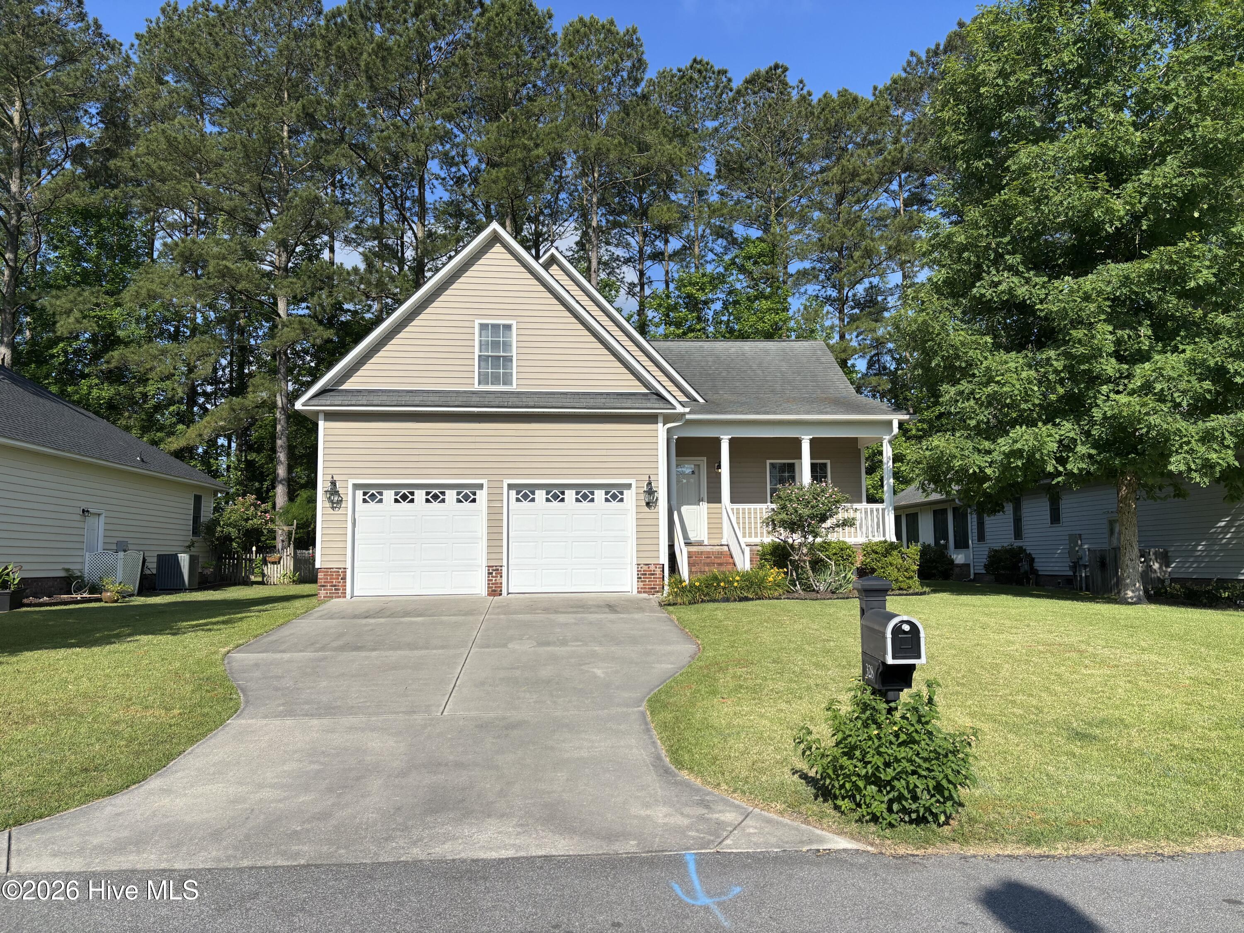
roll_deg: +0.1
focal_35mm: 26
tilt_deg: +5.7
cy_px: 466
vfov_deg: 53.1
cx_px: 622
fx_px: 934
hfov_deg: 67.3
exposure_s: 1/4425
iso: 50
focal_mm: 5.96
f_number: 1.6
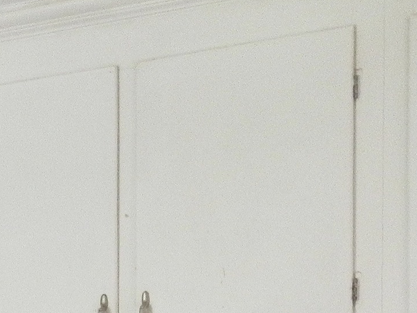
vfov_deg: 12.8
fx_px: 1276
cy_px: 542
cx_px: -63
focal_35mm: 106
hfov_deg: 17.8
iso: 200
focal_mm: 4.5
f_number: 3
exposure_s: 1/30
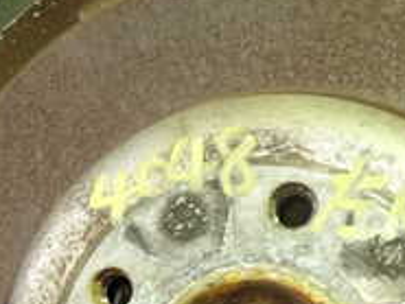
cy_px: 339
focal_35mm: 81
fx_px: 948
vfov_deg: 17.6
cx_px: 4
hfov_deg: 23.2
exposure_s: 1/30
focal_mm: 4.5
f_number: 2
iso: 400
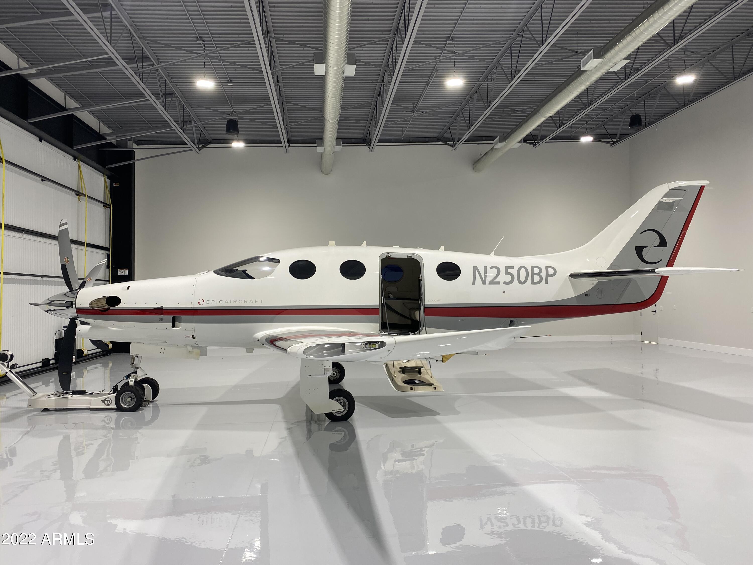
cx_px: 376
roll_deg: +0.2
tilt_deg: +1.7
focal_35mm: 26
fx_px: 566
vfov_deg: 53.1
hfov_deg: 67.3
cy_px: 282
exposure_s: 1/120
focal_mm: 4.25
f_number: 1.8
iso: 64
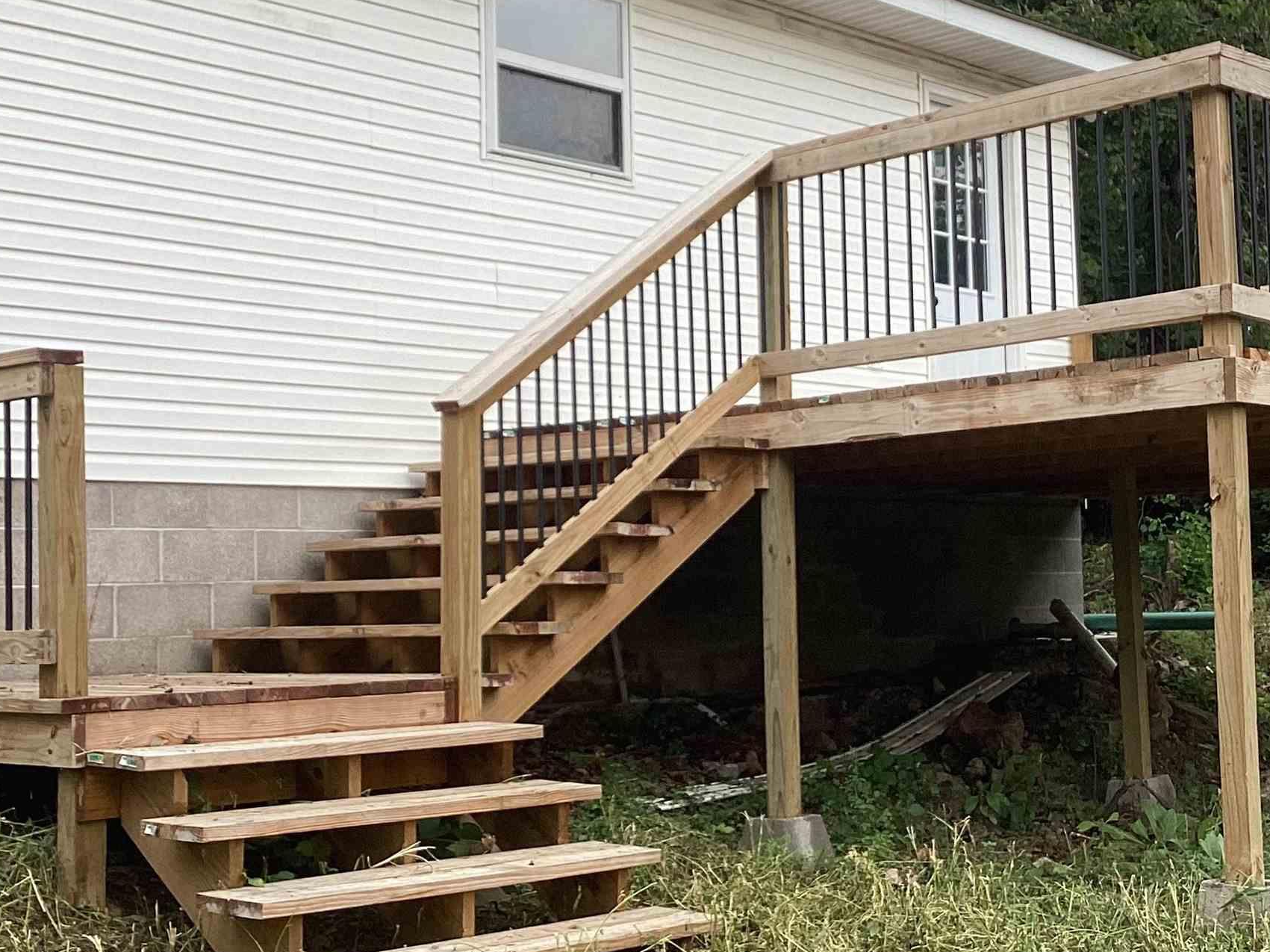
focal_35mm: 56
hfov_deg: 34.2
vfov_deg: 26.1
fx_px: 2054
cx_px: 779
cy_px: 461
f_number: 2.4
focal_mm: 3.3
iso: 25
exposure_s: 1/311
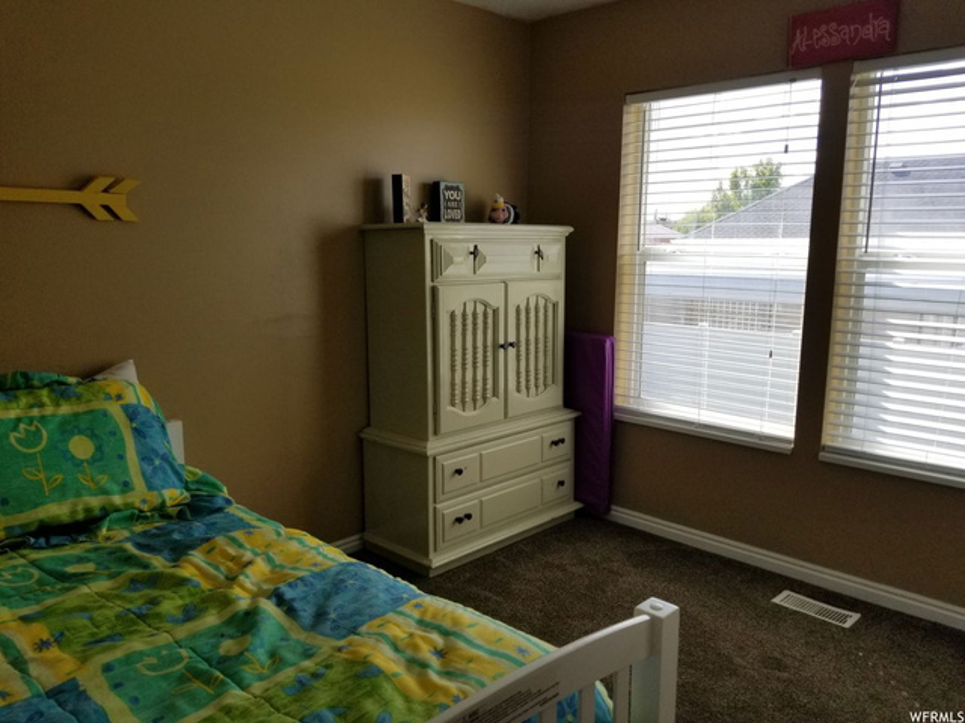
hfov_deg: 67.3
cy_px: 362
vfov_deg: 53.1
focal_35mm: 26
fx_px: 725
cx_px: 482
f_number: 1.7
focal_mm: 4.3
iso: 50
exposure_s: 1/455
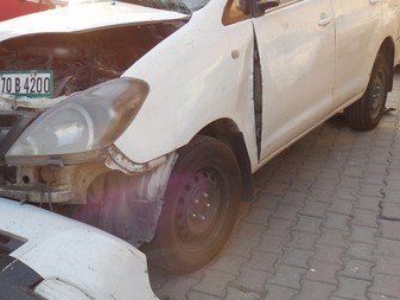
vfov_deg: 29.7
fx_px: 566
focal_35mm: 49
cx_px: 129
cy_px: 146
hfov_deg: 38.4
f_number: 3.8
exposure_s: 1/100
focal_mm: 5.3
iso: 125
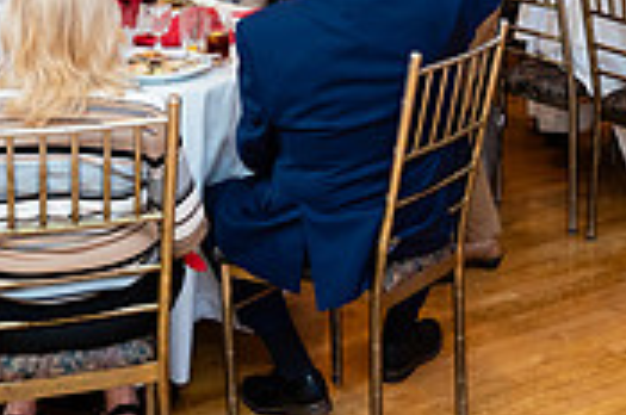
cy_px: -118
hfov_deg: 24.7
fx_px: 1423
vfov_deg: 15.8
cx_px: 404
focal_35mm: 82
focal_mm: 24
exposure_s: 1/200
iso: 1250
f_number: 3.2
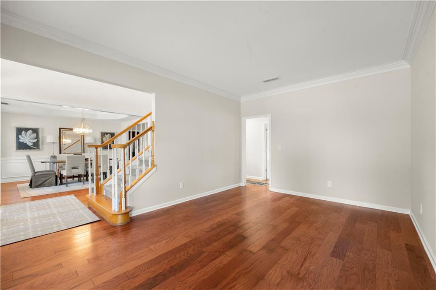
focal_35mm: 14
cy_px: 145
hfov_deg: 104.3
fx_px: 169
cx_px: 218
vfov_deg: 81.2
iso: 640
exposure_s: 1/5
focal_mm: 14
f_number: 6.3
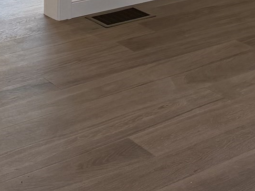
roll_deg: -0.7
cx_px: 132
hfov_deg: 21.3
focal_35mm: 92
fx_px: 678
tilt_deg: -4.6
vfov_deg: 14.4
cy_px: -142
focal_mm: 6.76
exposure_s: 1/228
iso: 200
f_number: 1.78
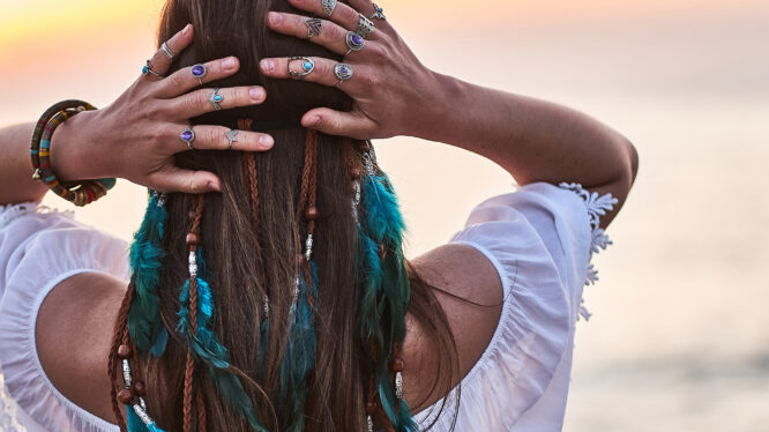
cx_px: 259
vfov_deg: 8.8
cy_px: 293
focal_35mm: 137
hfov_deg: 15.6
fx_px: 2792
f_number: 1.8
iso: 200
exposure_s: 1/800
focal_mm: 85
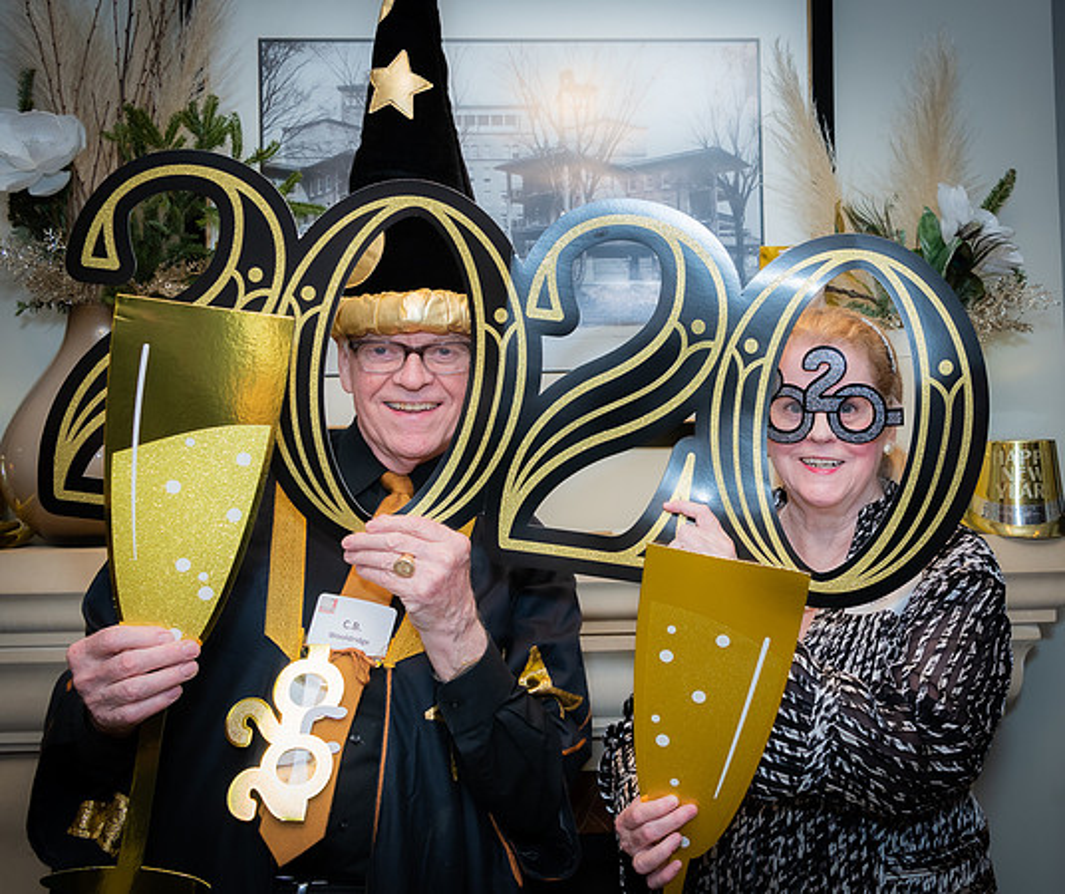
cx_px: 715
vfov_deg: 40.8
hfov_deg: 47.1
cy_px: 388
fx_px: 1199
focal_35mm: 37
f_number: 7.1
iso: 500
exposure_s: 1/60
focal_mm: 24
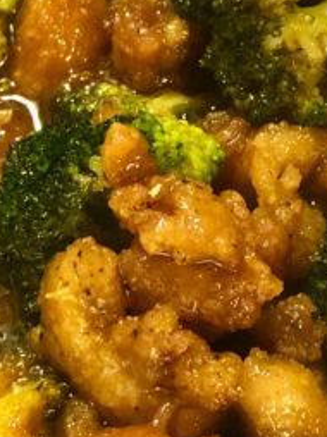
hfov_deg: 13.1
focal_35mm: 113
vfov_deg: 17.4
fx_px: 1426
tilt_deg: -60.2
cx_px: 160
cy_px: 237
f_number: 1.8
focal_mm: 3.99
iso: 100
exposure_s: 1/15
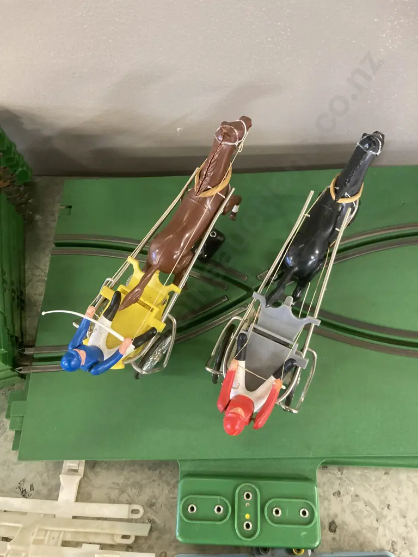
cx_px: 209
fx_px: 451
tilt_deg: -62.1
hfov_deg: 49.7
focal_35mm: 28
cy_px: 278
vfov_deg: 63.4
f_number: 1.8
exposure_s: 1/33
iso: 320
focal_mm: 3.99
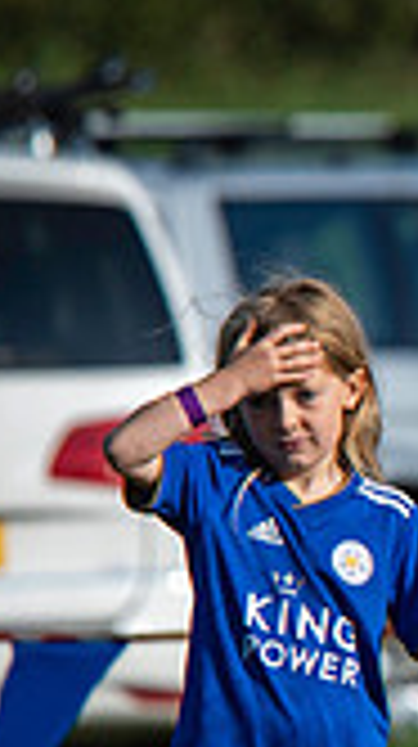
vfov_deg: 1.5
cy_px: 545
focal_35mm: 1434
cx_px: 1065
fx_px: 28343
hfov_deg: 0.8
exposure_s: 1/2000
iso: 125
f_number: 5.3
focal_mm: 300
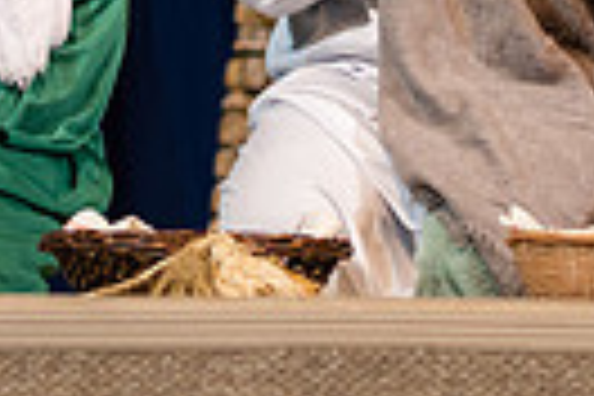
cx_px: 197
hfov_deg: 5.2
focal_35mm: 398
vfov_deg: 3.4
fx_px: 6566
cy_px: -320
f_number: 2.8
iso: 500
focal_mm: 85
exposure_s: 1/250
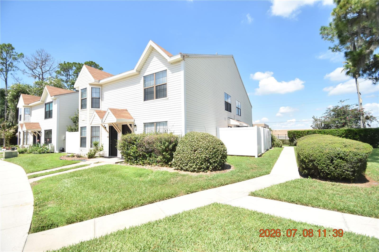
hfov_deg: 100.4
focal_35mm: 15
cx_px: 190
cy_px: 126
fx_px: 158
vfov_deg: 77.3
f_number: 3.5
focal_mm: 10
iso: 800
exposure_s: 1/4000
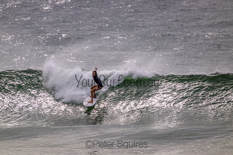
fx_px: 5179
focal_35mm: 800
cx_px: 116
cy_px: 78
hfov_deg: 2.6
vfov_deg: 1.7
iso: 640
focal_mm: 800
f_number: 11
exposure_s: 1/2000
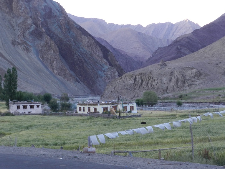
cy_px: 91
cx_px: 107
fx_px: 578
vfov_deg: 16.6
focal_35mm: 89
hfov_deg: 22.0
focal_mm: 12.1
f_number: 4.7
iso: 160
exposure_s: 1/50
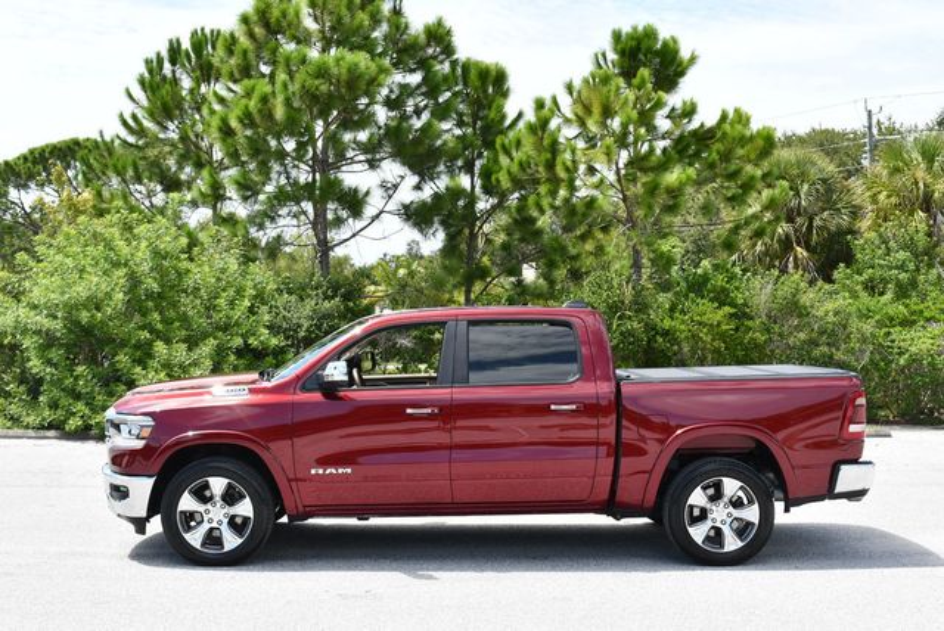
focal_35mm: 48
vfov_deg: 28.1
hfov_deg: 41.1
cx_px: 472
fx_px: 1260
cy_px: 316
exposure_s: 1/250
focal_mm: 24
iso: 200
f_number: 8
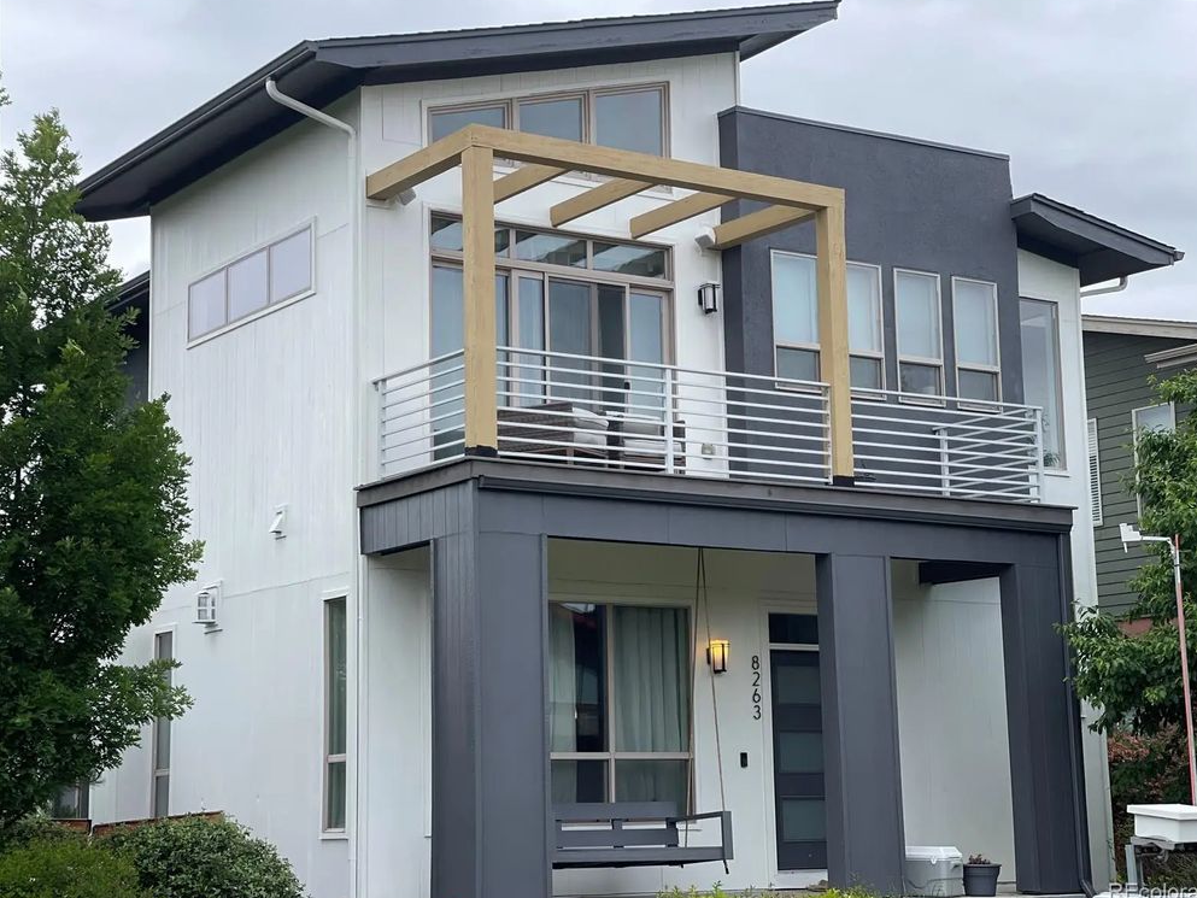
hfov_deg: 29.4
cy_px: 445
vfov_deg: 22.3
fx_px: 2283
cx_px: 616
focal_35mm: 66
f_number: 2.2
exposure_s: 1/686
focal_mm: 7.5
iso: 32
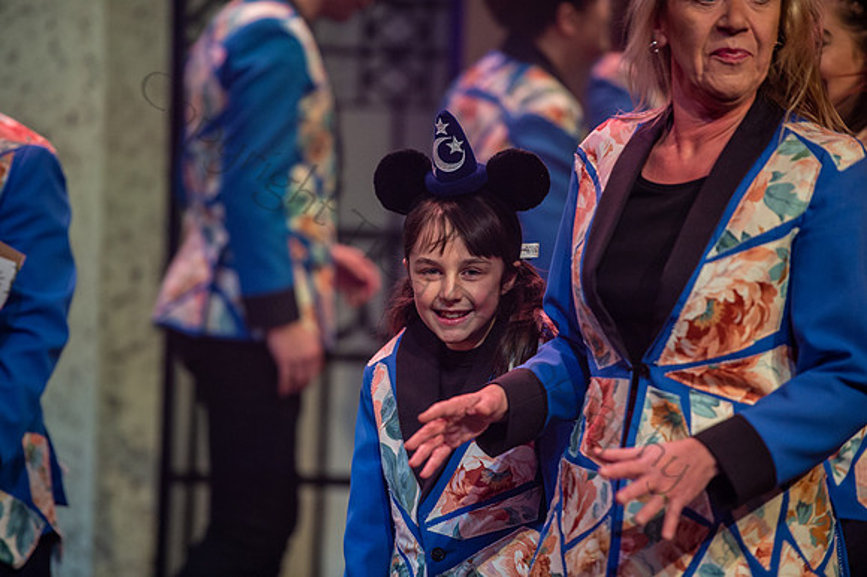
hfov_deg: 10.8
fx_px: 4573
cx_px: 434
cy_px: 288
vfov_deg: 7.2
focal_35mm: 190
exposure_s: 1/500
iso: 1000
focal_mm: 190
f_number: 2.8
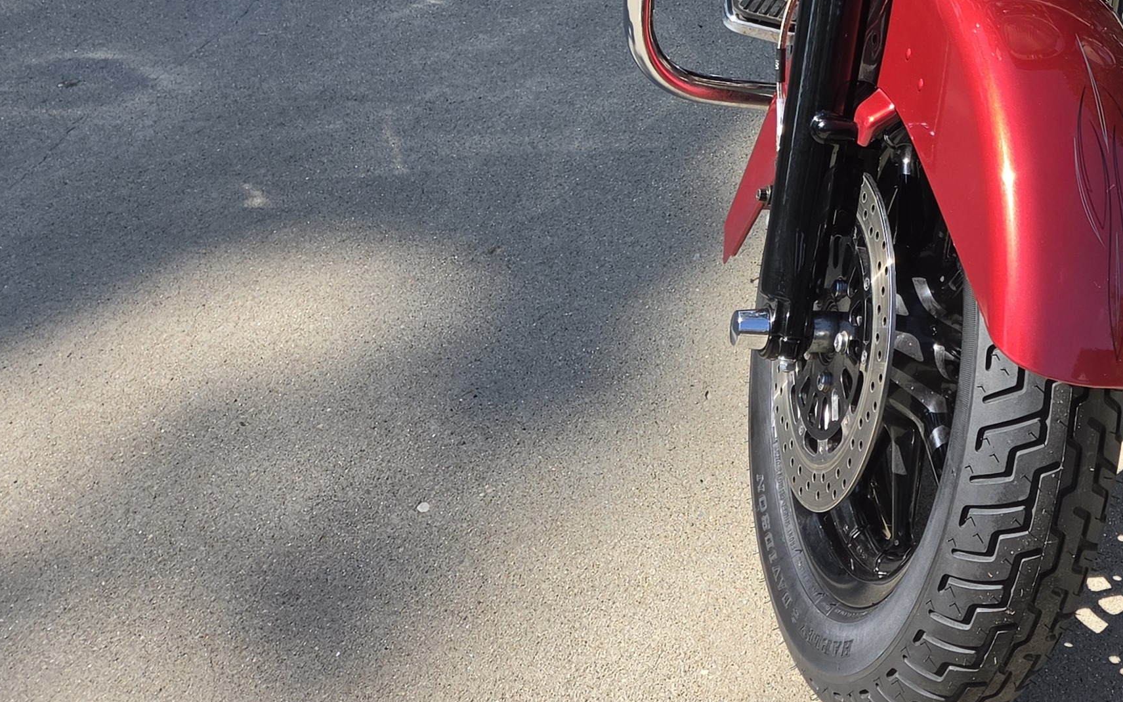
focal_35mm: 57
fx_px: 1744
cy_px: -139
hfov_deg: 33.4
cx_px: 1058
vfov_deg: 21.2
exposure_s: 1/2378
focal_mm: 5.4
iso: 80
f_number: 1.8
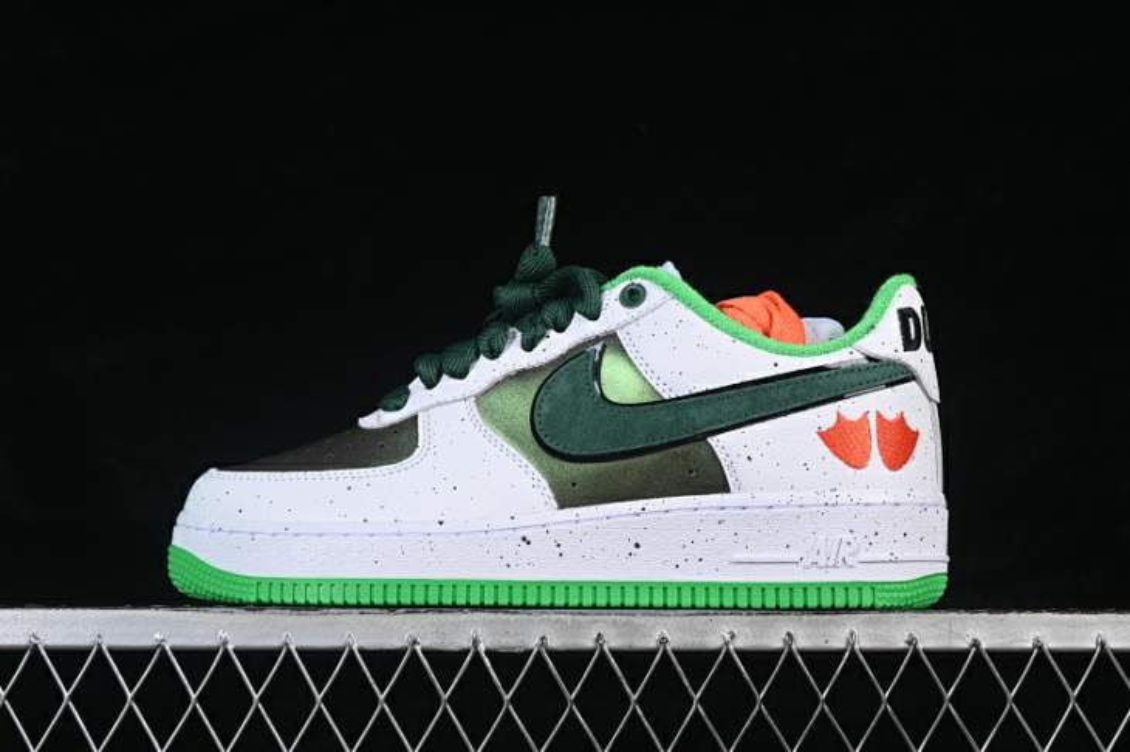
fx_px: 2353
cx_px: 565
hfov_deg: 27.0
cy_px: 376
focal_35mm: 75
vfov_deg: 18.2
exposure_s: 1/80
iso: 160
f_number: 8
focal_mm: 50
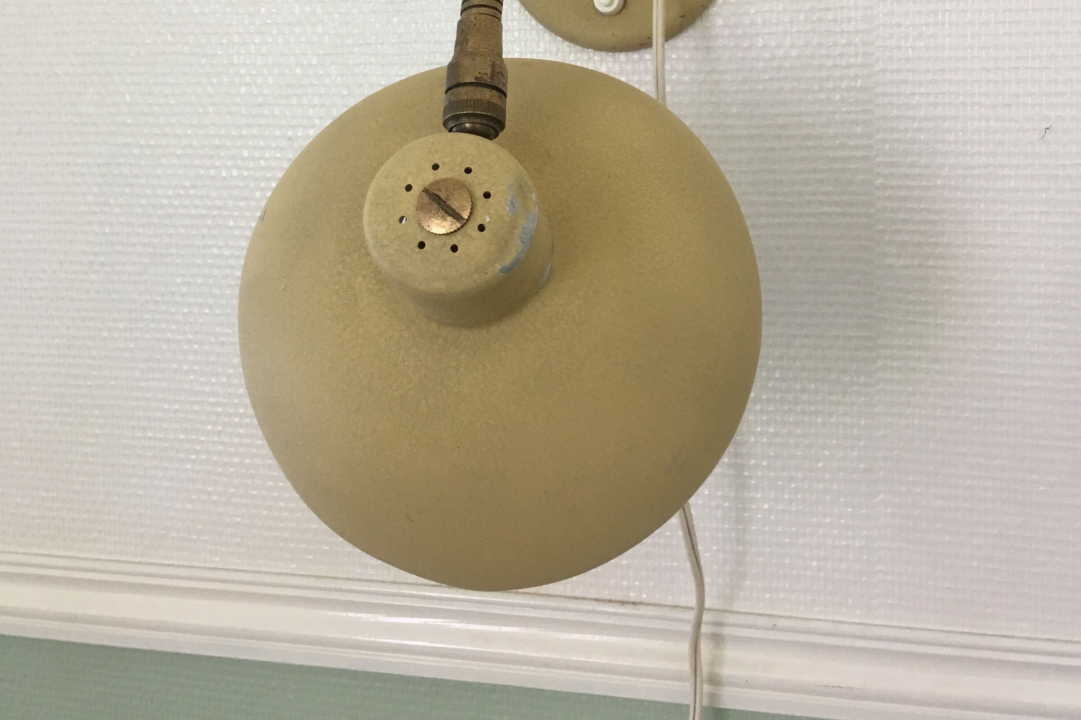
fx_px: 1231
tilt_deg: -5.2
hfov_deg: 47.4
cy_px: 114
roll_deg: +1.0
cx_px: 547
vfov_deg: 31.5
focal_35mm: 41
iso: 50
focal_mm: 4.15
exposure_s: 1/33
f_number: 2.2
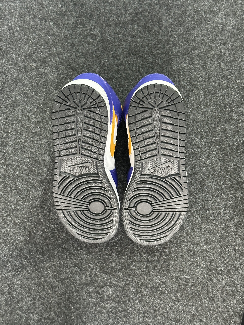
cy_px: 162
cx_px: 122
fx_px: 451
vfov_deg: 39.7
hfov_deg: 30.3
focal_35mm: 48
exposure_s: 1/25
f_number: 1.78
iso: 400
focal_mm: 6.86
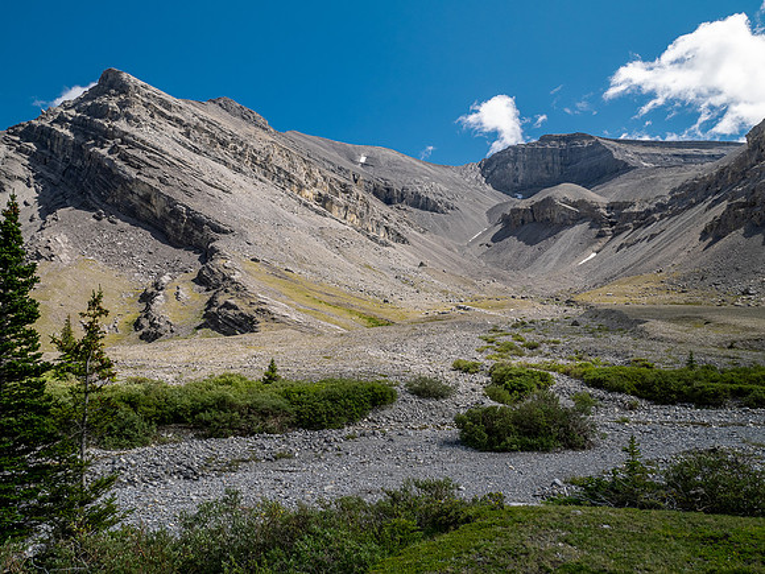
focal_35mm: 24
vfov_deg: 56.8
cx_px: 382
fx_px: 530
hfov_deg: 71.6
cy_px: 287
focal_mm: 12
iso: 200
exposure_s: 1/160
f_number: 8
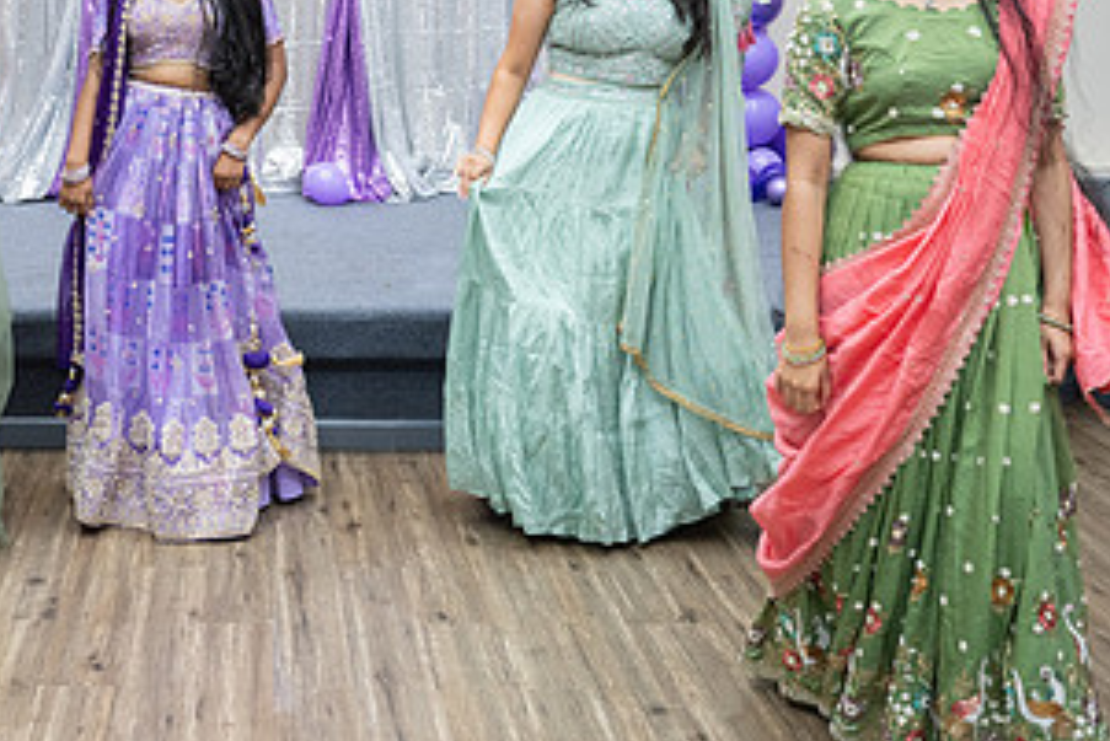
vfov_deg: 24.3
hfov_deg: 34.9
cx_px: 192
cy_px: 168
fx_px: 1697
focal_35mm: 55
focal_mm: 28
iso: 1000
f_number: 3.5
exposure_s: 1/160
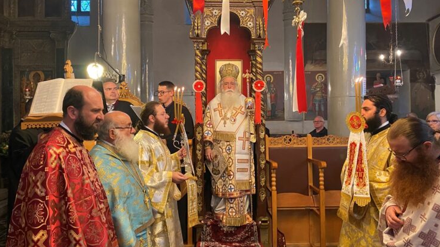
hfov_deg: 66.1
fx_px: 338
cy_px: 117
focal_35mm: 29
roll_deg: -0.3
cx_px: 219
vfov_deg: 40.1
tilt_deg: +2.2
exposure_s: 1/50
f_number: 1.8
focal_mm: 4.25
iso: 400
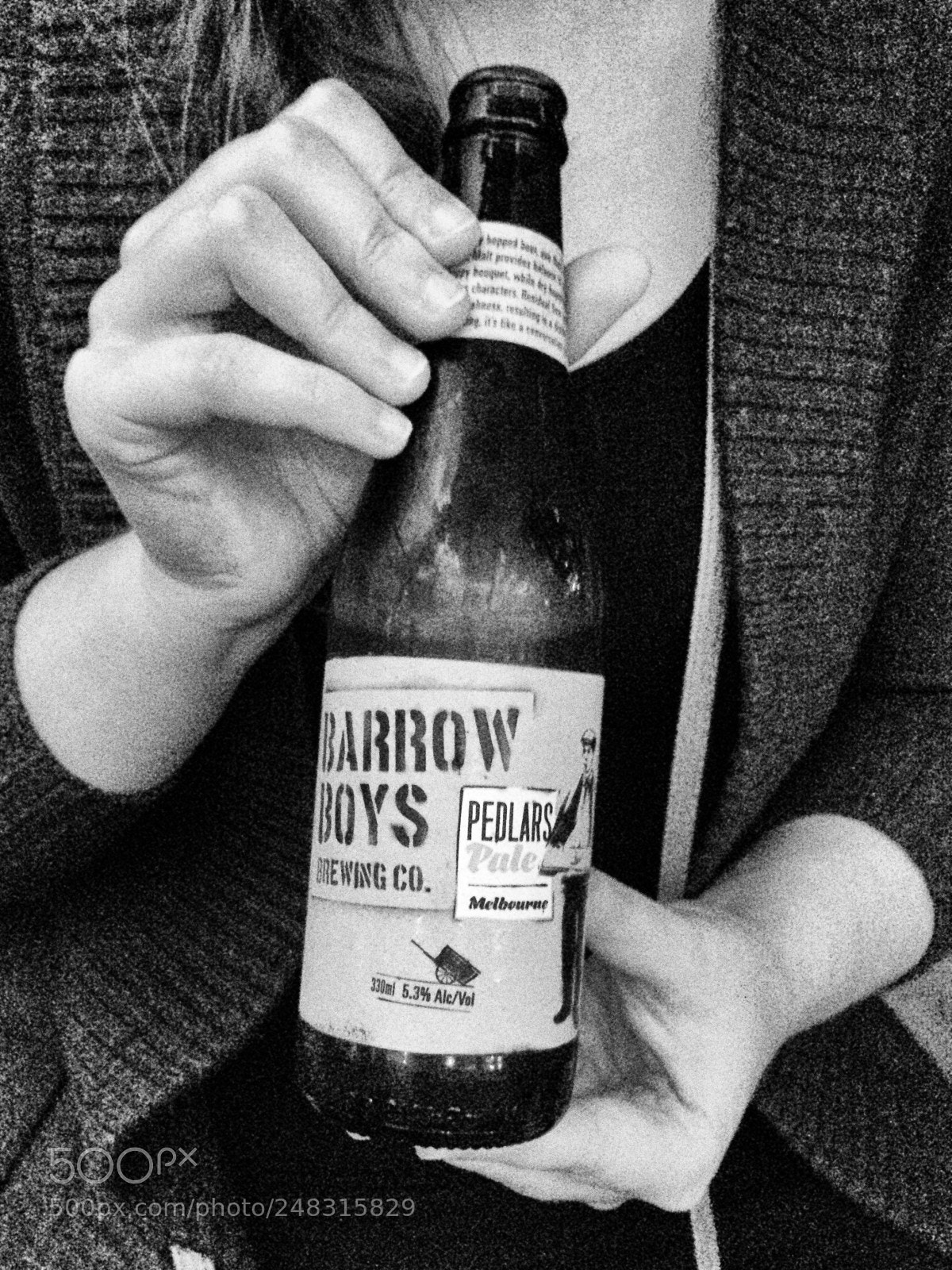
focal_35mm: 29
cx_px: 476
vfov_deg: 61.7
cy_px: 635
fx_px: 1063
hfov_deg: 48.2
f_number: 2.2
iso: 1250
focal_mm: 4.15
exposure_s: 1/17
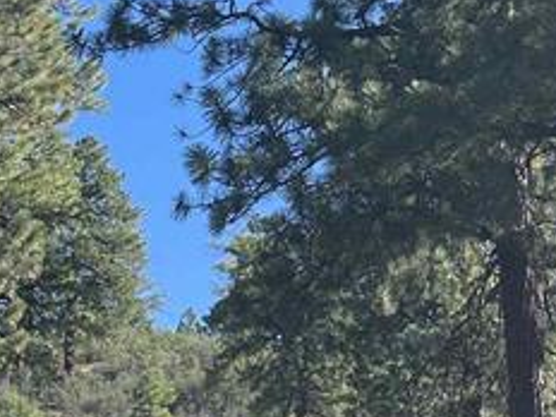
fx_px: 1847
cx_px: 515
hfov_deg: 16.9
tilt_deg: +29.0
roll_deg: +2.3
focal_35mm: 115
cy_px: -163
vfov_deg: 12.4
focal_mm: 5.1
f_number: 1.6
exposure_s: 1/1536
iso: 50
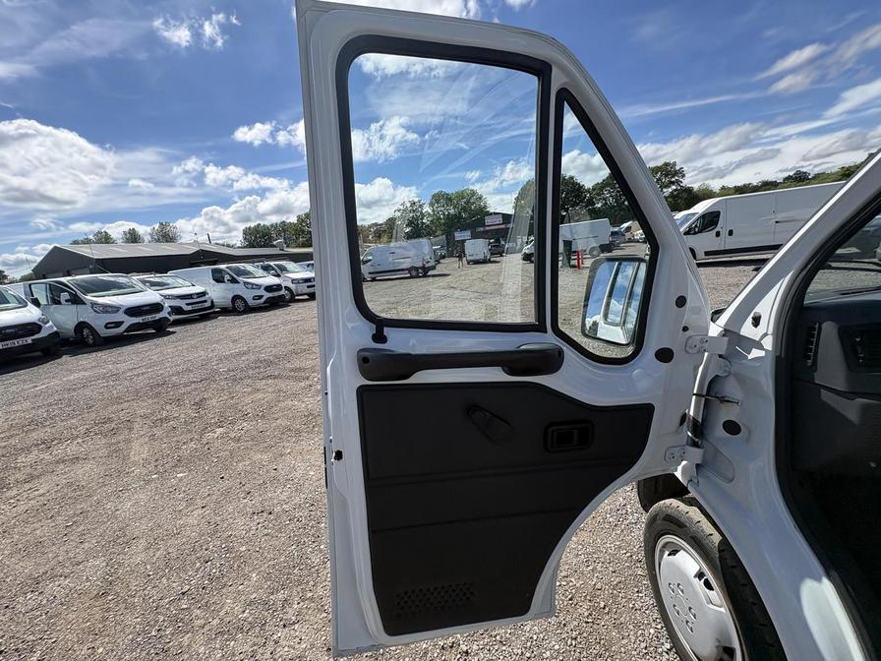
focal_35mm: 14
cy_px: 330
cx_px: 440
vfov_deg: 85.7
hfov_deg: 102.1
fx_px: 356
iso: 64
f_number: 2.2
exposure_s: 1/1236
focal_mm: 2.22
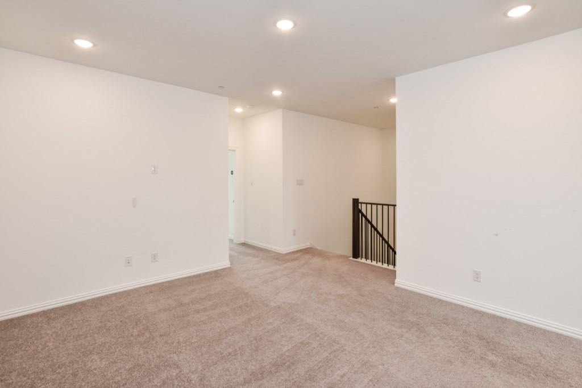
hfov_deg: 95.0
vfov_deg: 72.1
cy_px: 194
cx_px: 291
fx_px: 267
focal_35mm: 16
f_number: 6.3
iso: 500
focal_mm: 11
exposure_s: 1/60
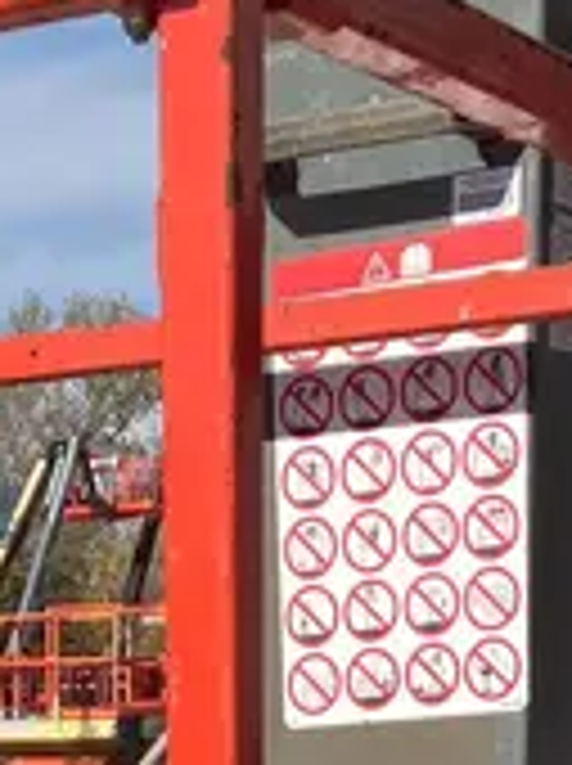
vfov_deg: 13.4
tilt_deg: -14.7
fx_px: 2673
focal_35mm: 121
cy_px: 1631
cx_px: -32
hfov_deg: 12.0
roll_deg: +2.4
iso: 32
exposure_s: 1/1621
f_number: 1.8
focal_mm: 3.99
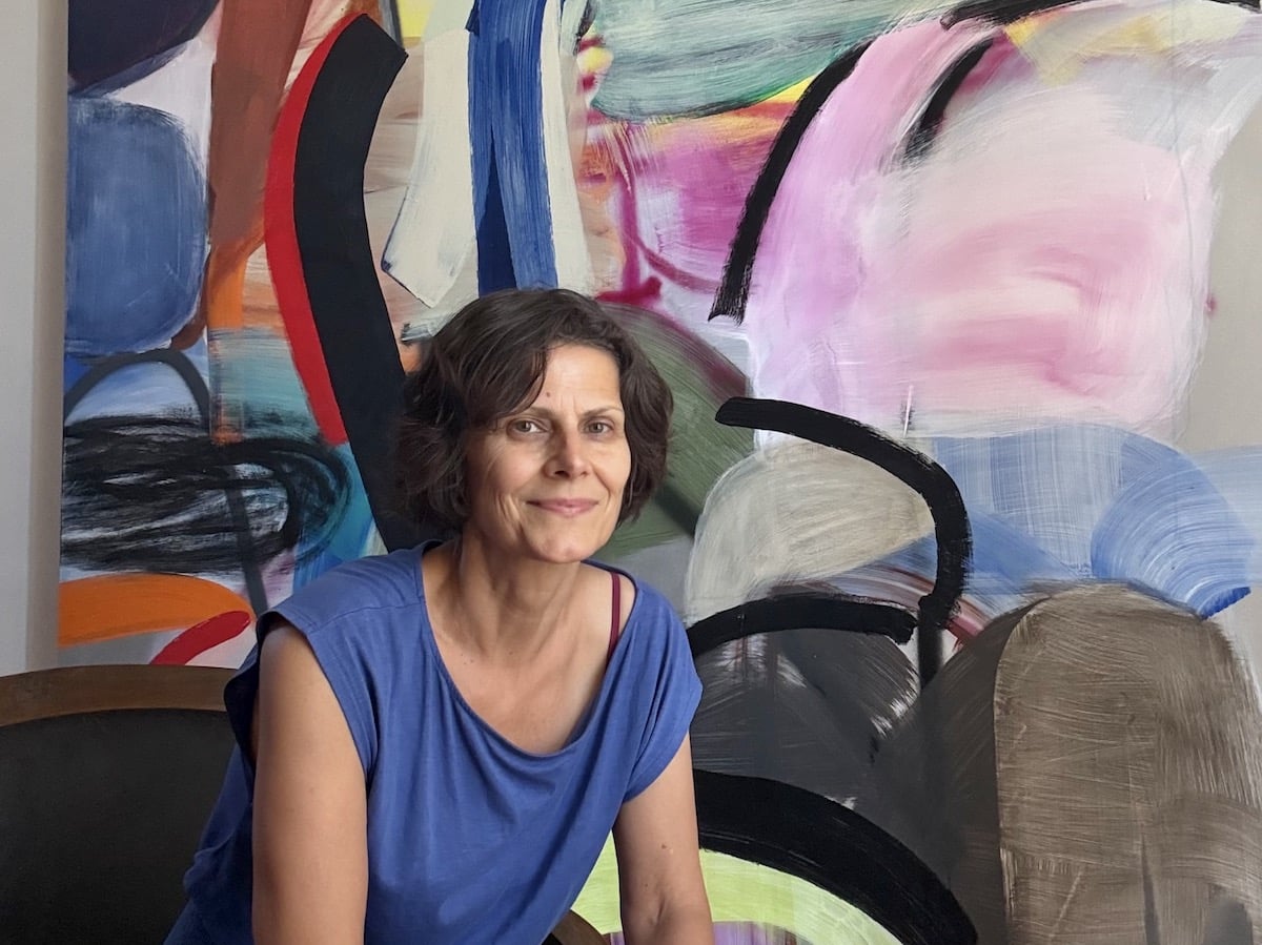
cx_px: 631
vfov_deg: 46.8
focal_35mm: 30
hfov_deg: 60.0
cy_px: 472
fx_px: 1093
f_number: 1.9
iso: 160
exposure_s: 1/60
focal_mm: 2.69
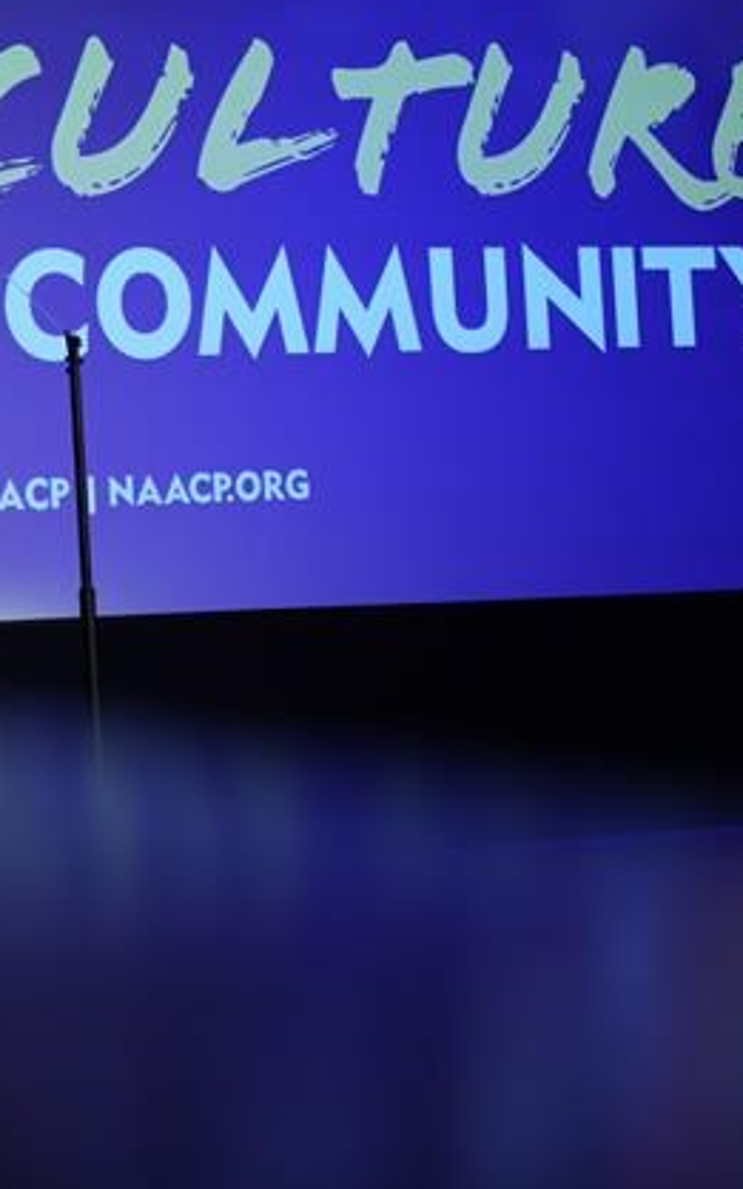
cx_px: -43
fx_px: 3599
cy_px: 582
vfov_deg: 18.8
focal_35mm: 111
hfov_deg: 11.6
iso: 2000
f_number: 2.8
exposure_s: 1/320
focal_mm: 70
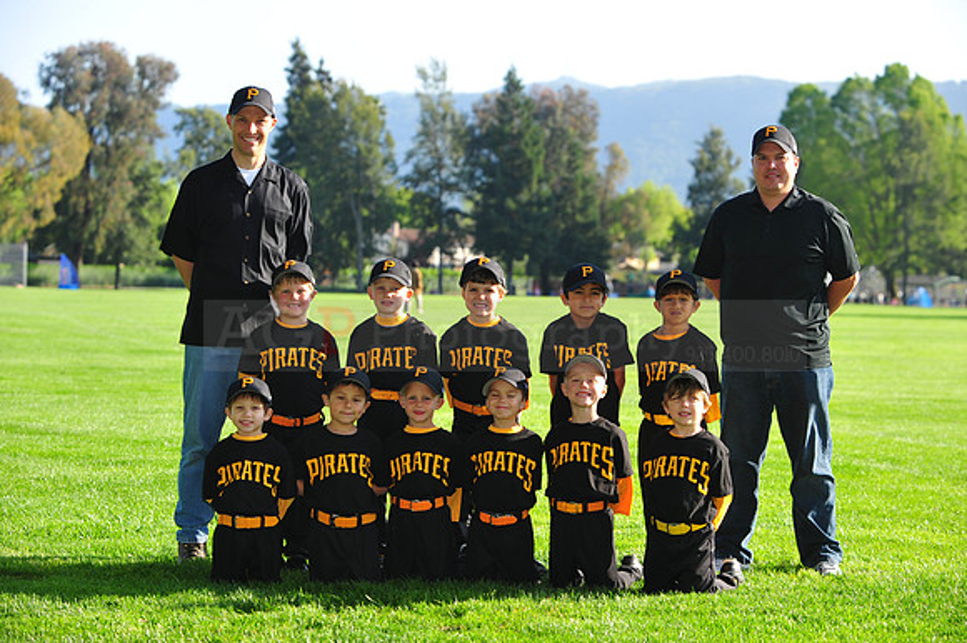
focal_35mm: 100
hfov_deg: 20.4
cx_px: 484
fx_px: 2684
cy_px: 322
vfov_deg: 13.7
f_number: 5
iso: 200
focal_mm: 100
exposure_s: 1/400
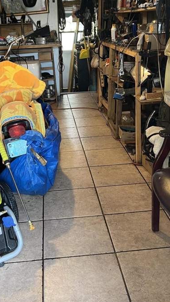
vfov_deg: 44.8
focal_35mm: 45
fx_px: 360
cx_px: 63
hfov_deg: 26.5
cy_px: 102
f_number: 1.5
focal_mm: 5.7
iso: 125
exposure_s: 1/60
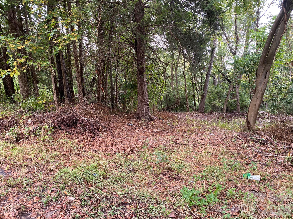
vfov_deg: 53.1
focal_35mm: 26
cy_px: 110
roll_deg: +3.0
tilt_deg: -4.3
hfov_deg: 67.3
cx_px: 146
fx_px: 220
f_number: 1.8
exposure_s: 1/122
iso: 64
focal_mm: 4.25
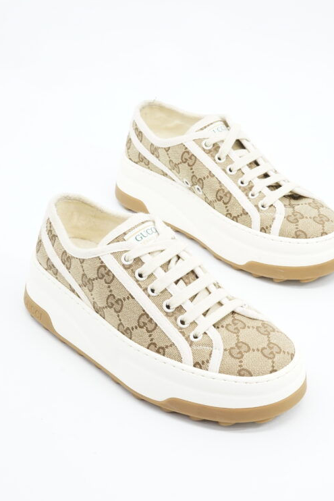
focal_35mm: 69
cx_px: 207
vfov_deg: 29.2
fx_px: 960
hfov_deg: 19.7
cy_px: 267
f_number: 11
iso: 640
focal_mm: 50
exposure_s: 1/4
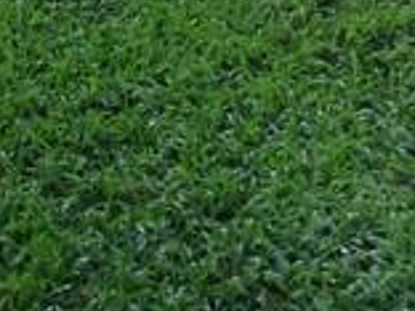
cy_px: -617
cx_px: -261
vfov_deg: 9.1
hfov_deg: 13.9
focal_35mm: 131
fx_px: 1571
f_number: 4
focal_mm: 3.58
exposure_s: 1/640
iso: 200
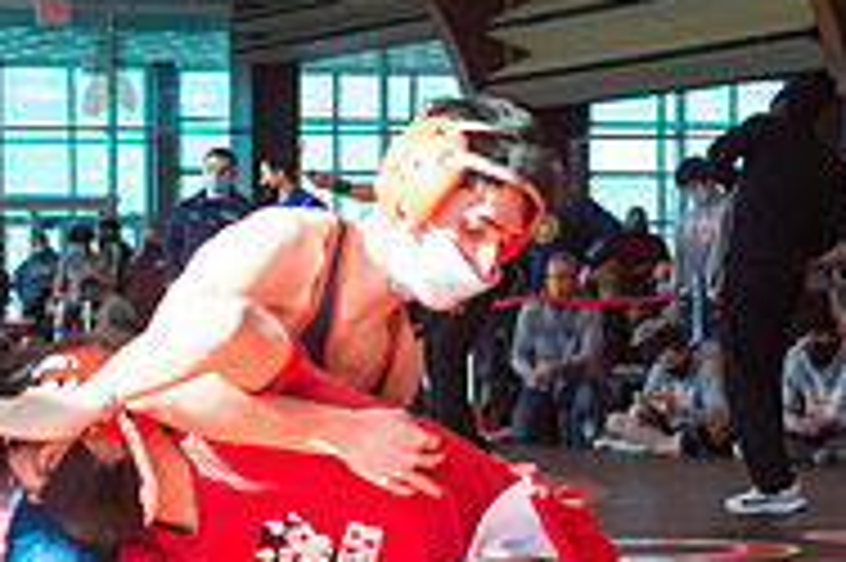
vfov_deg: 9.5
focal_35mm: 144
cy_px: 470
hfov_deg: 14.1
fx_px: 3381
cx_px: 108
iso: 400
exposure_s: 1/400
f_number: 3.2
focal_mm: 35
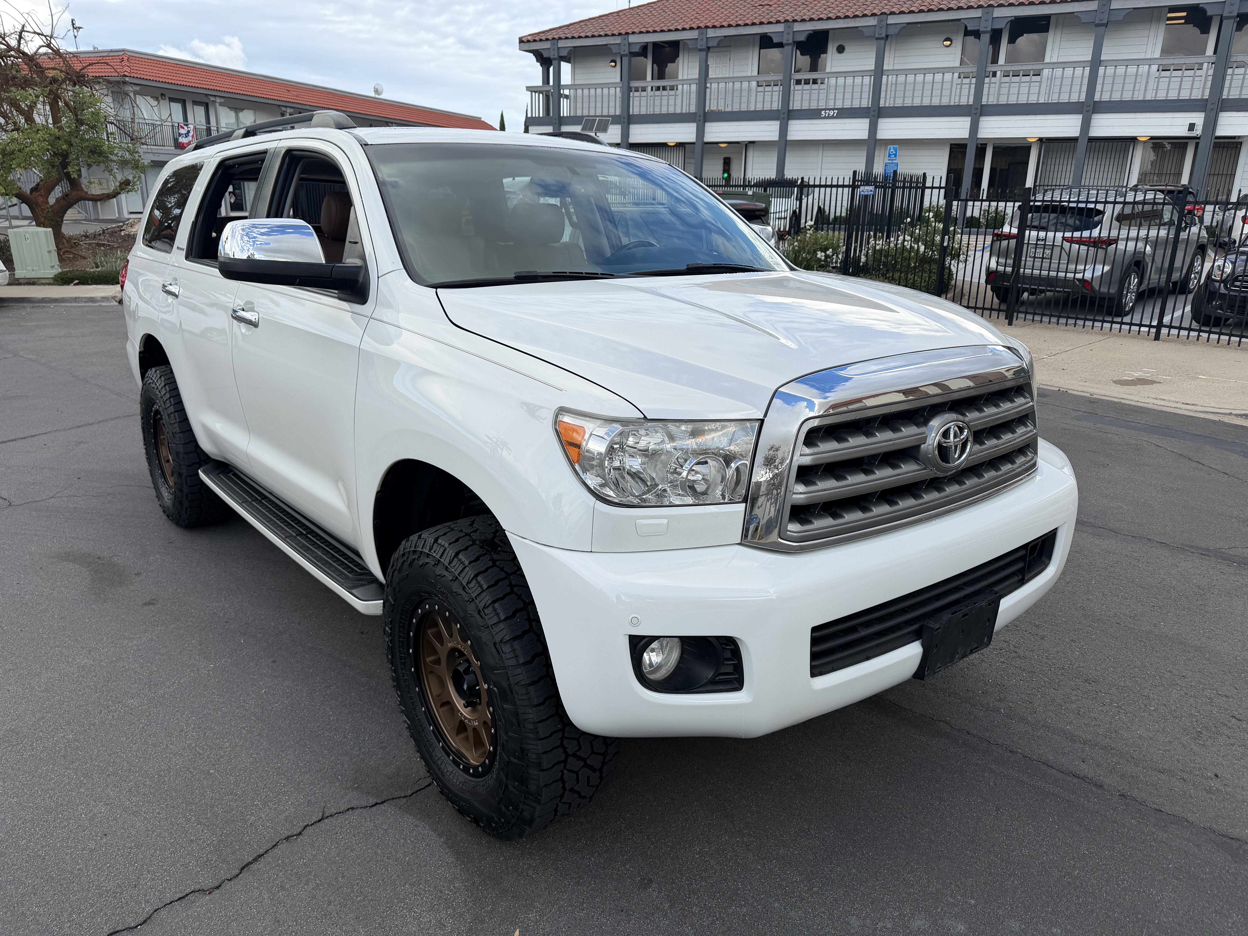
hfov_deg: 71.6
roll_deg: -1.4
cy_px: 468
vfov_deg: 56.8
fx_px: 865
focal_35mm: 24
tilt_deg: -16.9
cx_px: 624
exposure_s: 1/2232
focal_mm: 6.76
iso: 80
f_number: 1.78
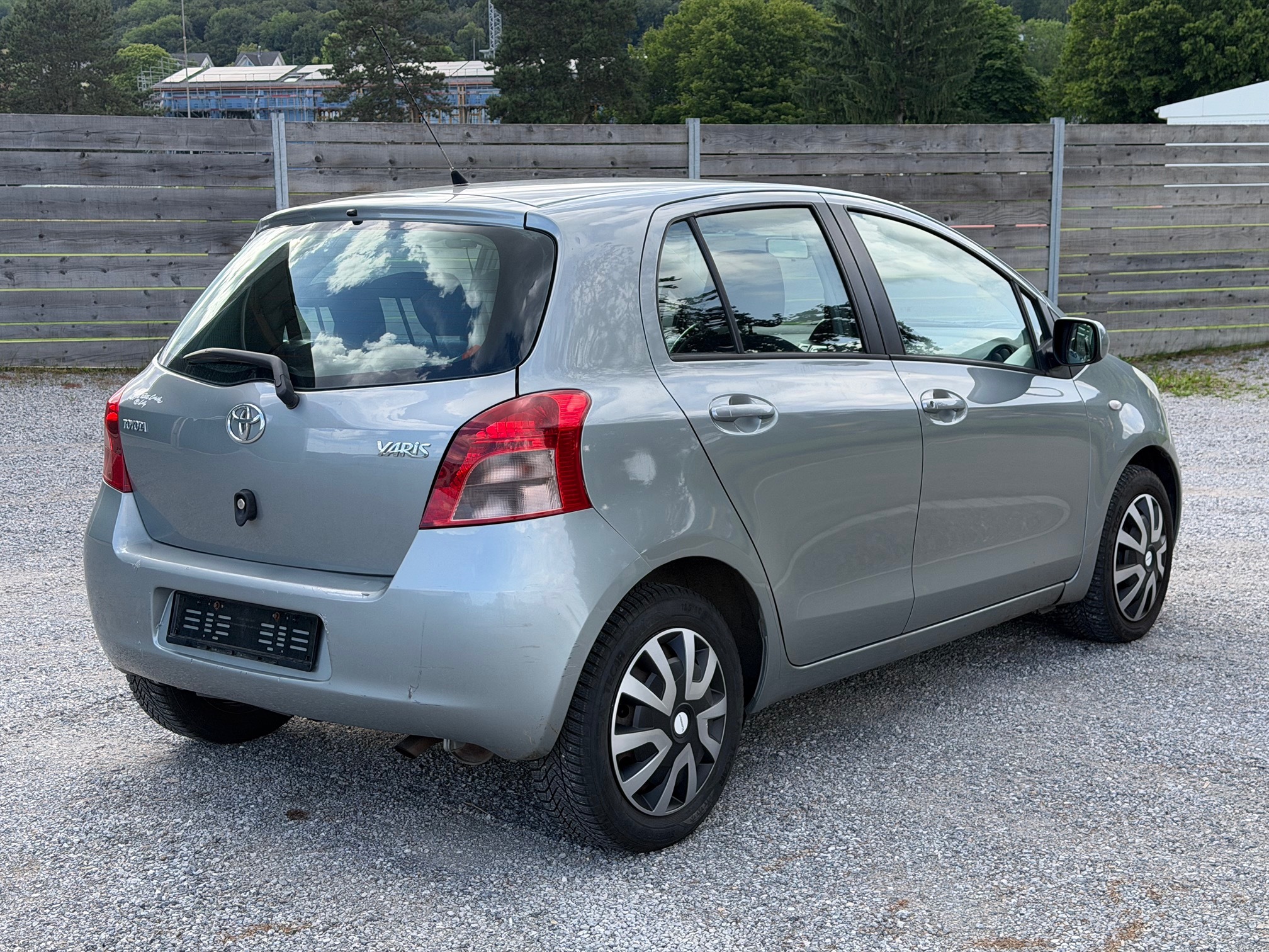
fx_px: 1760
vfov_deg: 30.3
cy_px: 476
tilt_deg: -8.6
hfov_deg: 39.7
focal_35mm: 48
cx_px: 634
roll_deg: +0.6
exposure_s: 1/1429
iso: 80
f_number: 1.78
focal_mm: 6.76
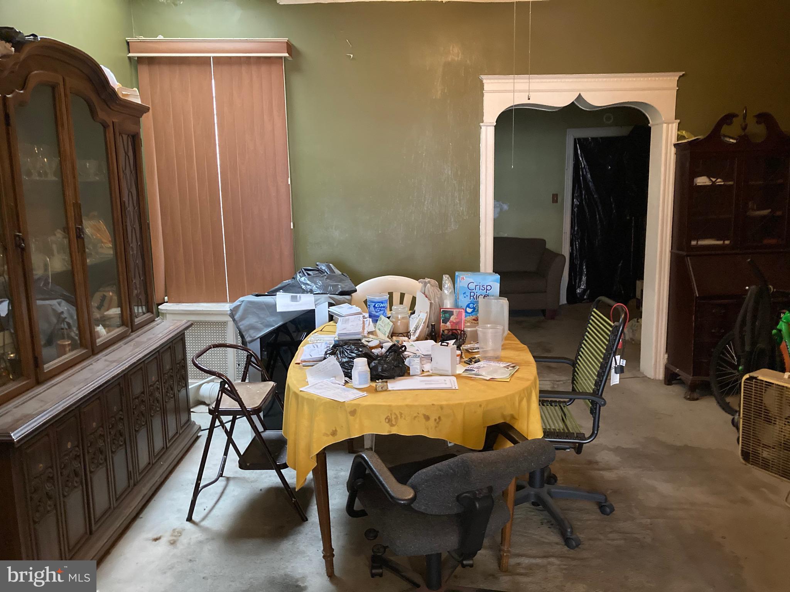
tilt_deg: -9.8
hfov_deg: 63.4
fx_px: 639
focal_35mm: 28
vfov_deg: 49.7
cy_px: 296
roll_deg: -1.1
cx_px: 395
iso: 640
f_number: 1.8
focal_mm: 3.99
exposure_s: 1/30
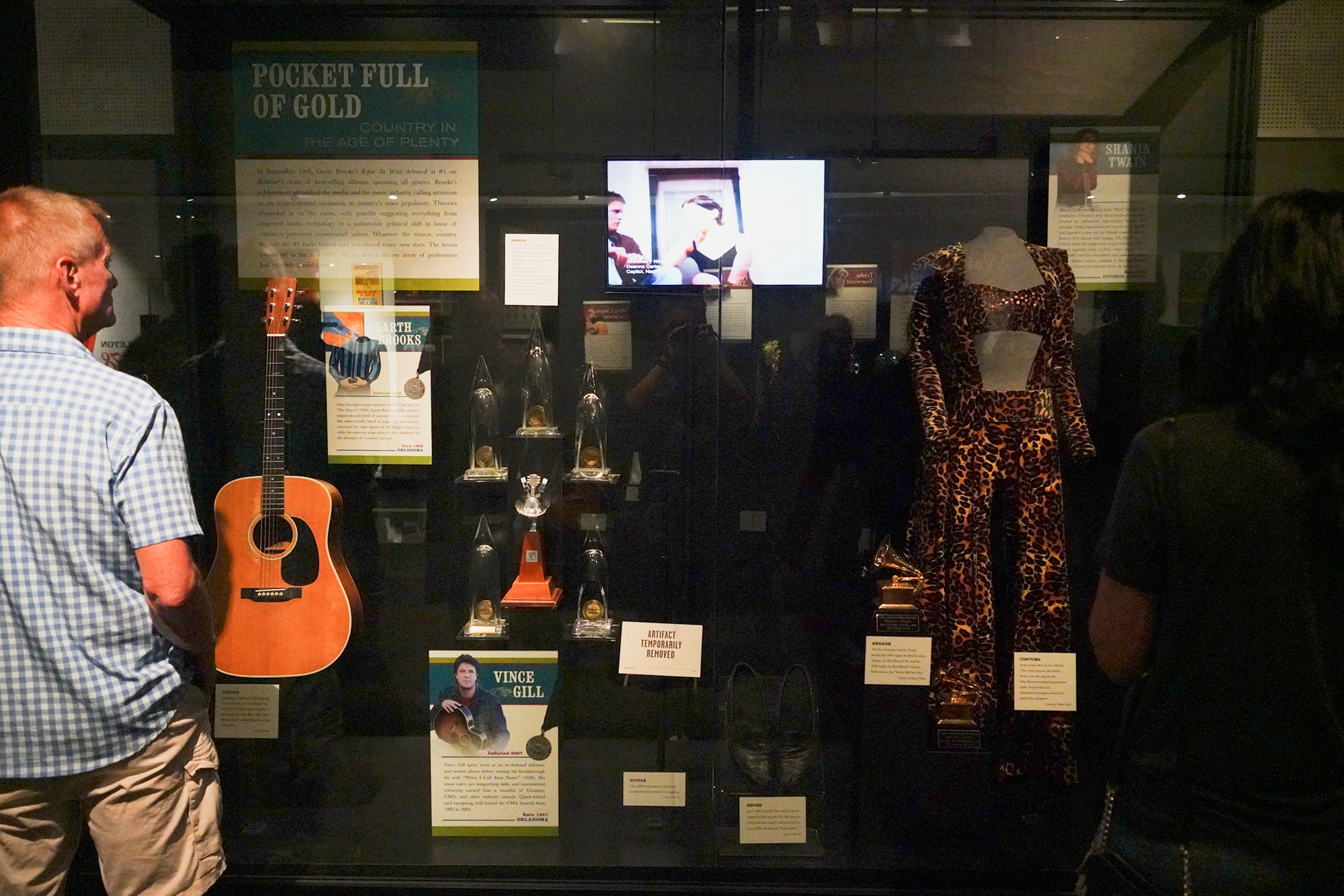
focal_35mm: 29
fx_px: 1083
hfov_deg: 63.7
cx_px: 672
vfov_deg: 45.0
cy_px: 448
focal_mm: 29
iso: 16000
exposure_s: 1/80
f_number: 4
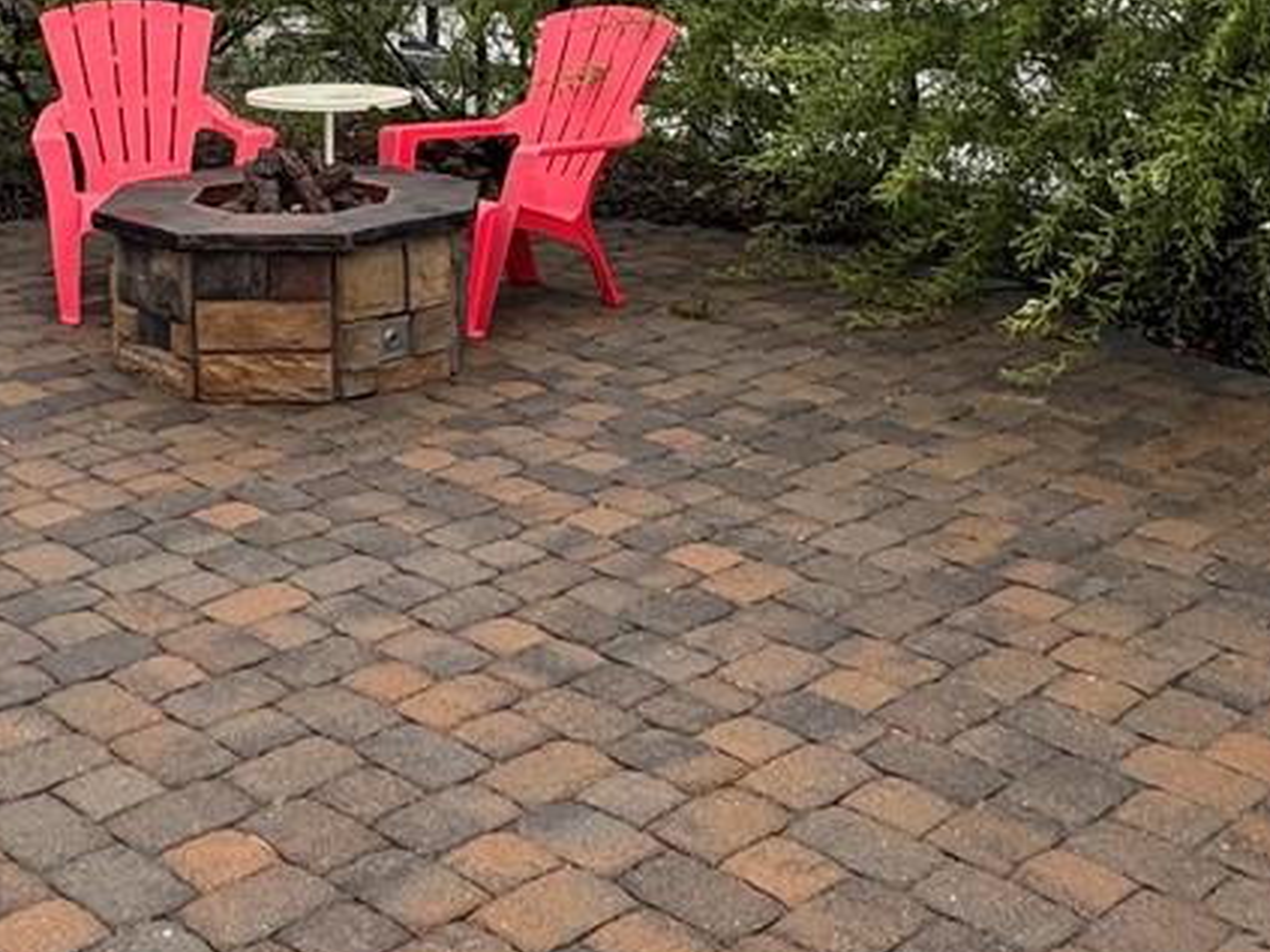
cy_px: 12
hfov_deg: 35.9
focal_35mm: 53
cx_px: 450
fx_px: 1944
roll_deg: +0.9
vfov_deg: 26.2
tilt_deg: -5.0
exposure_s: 1/495
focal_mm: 2.22
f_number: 2.2
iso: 40
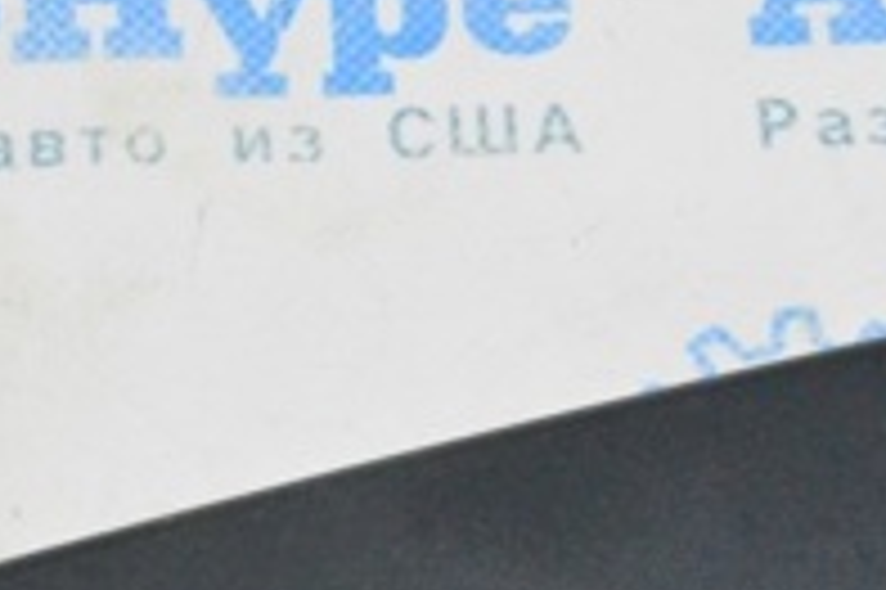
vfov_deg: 8.8
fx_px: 3836
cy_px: 498
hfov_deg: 13.2
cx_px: 531
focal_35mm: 156
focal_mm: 32
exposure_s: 1/20
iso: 6400
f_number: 20
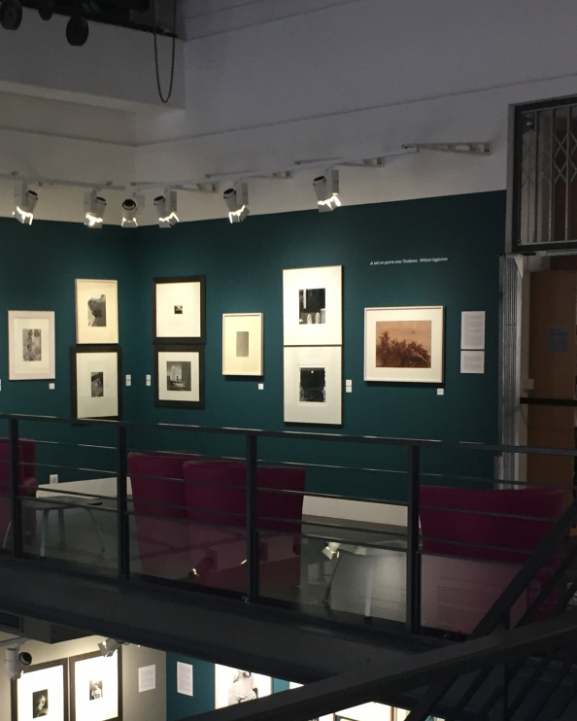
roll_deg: -0.4
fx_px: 1302
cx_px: 203
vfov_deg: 30.8
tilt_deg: -5.8
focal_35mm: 61
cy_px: 469
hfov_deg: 24.9
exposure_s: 1/33
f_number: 2.2
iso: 160
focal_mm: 4.15
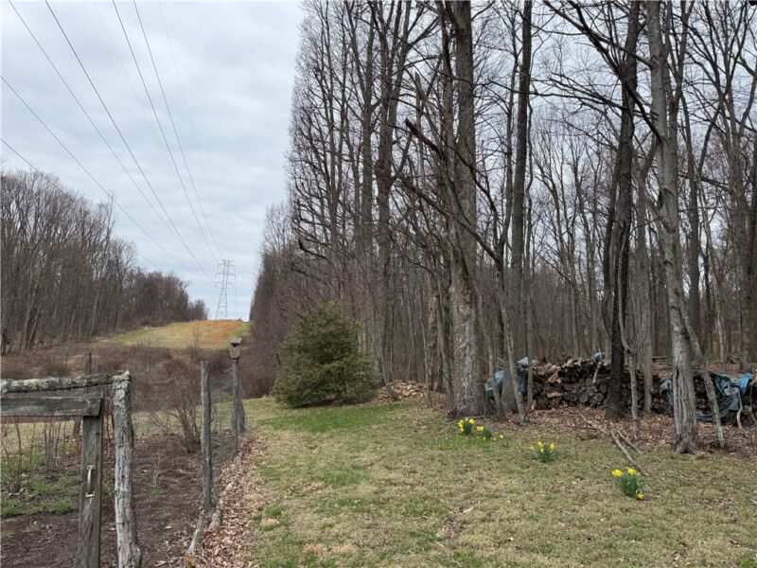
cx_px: 378
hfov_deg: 71.6
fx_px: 525
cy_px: 284
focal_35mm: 24
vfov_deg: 56.8
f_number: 1.78
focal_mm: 6.76
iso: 80
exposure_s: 1/2370
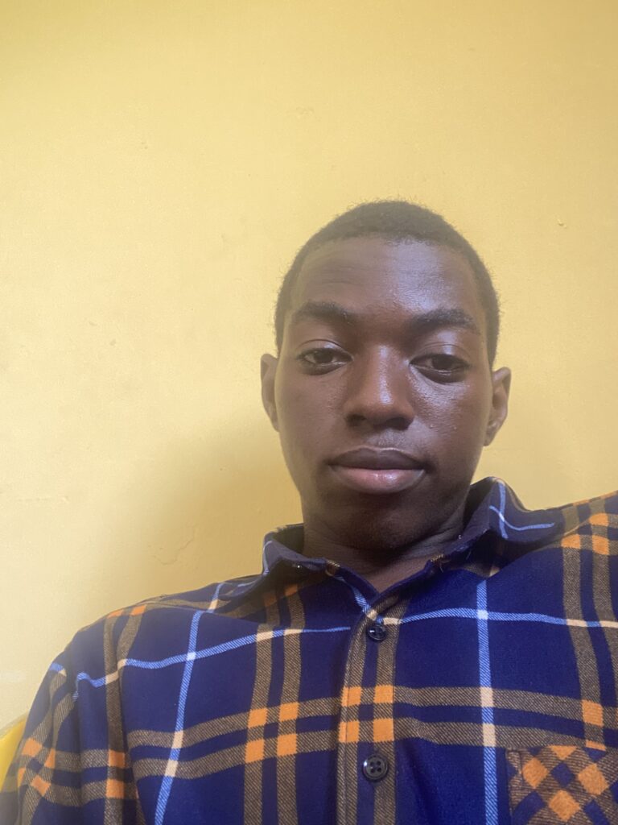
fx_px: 714
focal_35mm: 30
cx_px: 309
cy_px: 412
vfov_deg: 60.0
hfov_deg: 46.8
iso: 400
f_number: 2.2
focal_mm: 2.71
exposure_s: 1/35
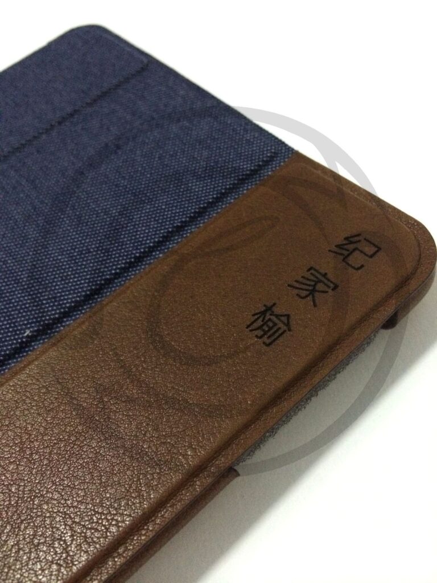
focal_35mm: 30
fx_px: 505
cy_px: 292
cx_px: 218
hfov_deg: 46.8
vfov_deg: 60.0
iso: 500
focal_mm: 4.12
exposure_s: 1/17
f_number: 2.2
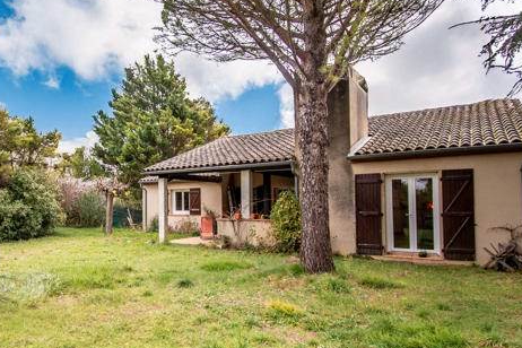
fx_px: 377
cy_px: 195
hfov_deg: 66.5
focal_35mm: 26
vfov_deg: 49.4
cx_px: 154
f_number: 4.5
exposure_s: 1/100
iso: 320
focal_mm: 10
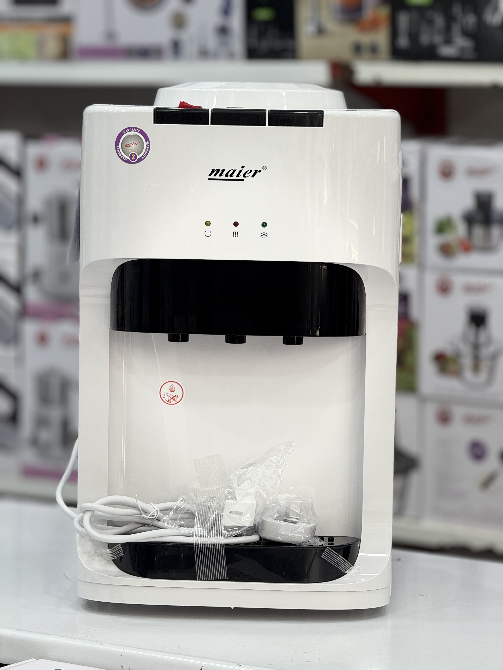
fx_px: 2325
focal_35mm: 120
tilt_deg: -4.9
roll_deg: -0.6
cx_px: 252
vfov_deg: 16.4
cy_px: 335
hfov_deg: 12.3
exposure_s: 1/100
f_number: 2.8
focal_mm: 15.66
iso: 80
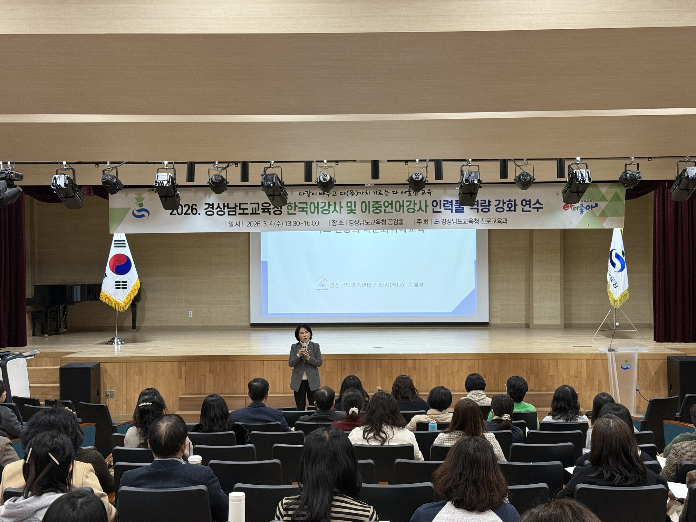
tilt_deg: -1.0
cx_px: 348
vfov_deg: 30.3
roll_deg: +0.7
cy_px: 261
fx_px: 965
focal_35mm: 48
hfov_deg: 39.7
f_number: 1.78
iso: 250
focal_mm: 6.76
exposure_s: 1/60
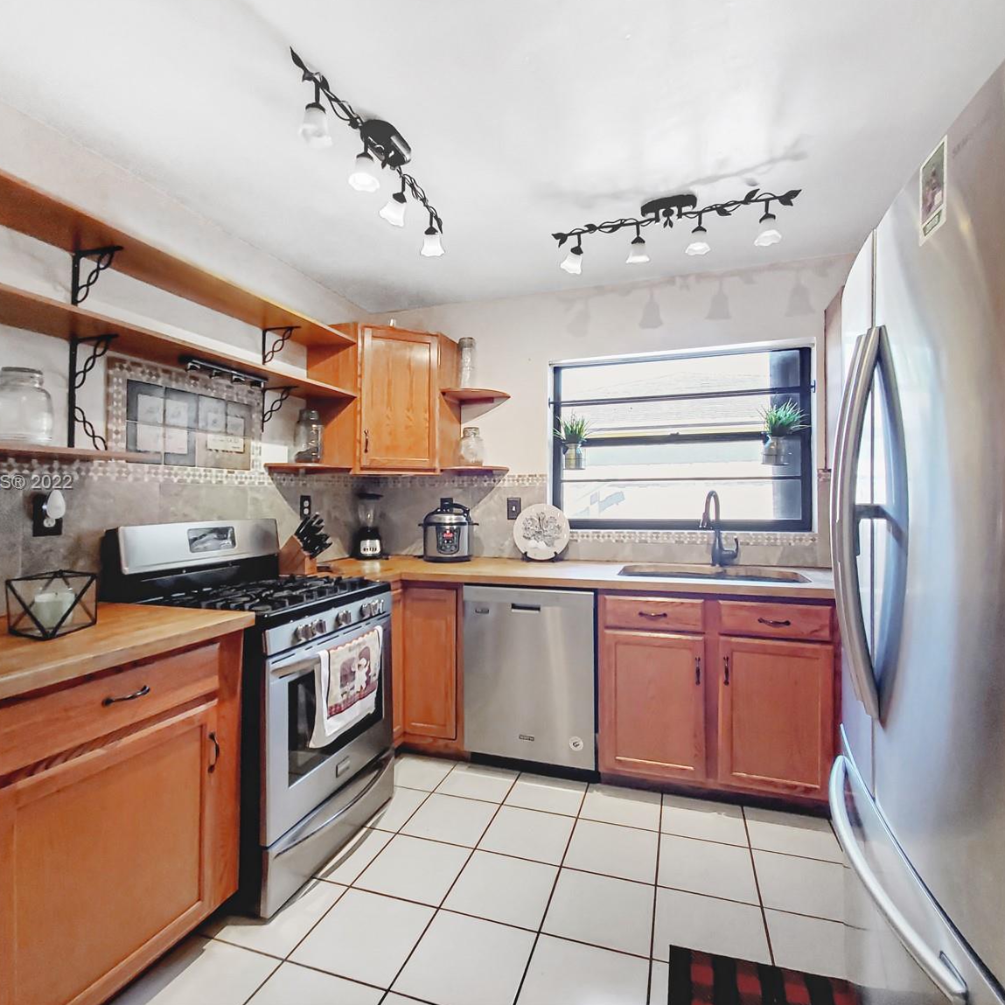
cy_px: 484
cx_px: 492
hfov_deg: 87.4
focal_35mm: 16
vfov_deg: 87.4
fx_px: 526
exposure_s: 1/59
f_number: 2.2
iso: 160
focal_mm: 1.8
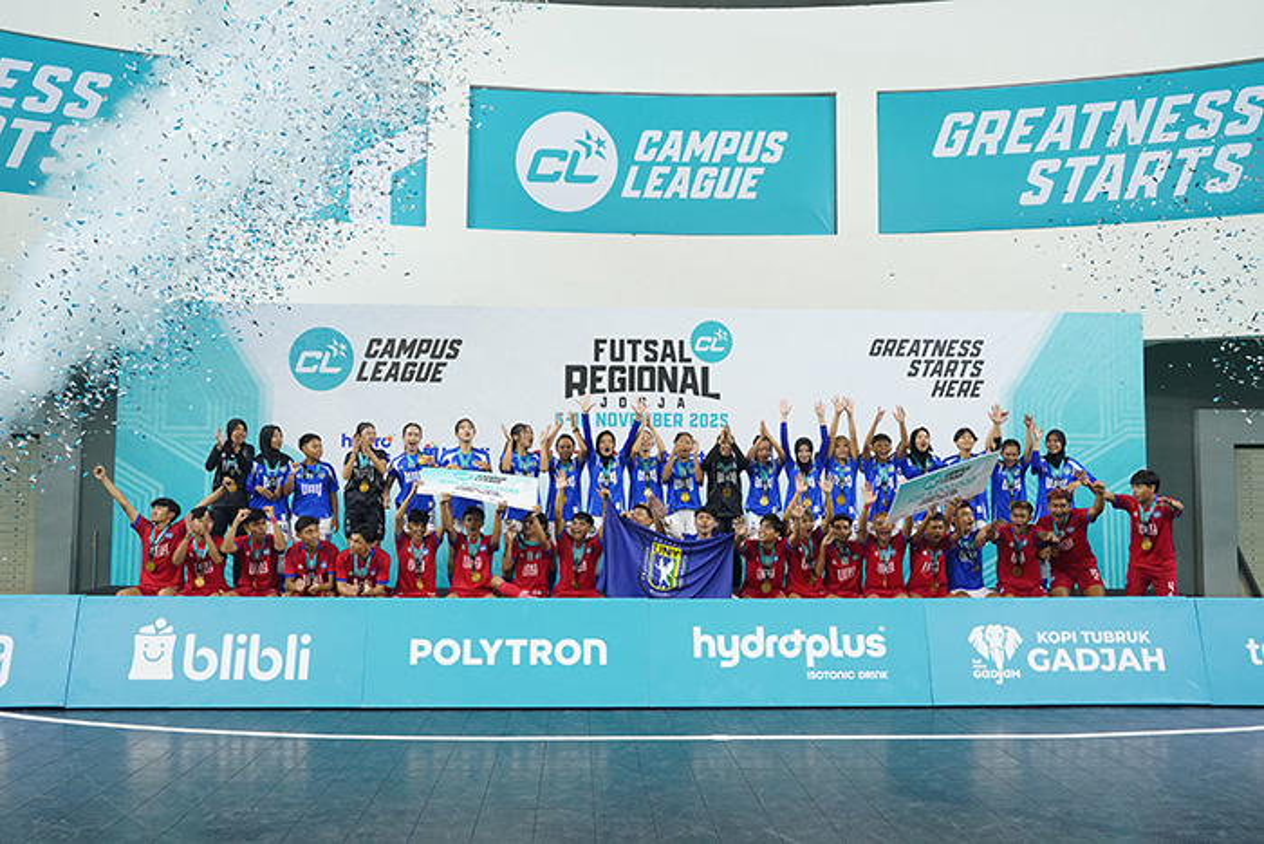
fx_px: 1159
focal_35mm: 33
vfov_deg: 40.0
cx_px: 632
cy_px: 422
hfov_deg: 57.2
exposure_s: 1/160
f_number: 5.6
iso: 4000
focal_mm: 33
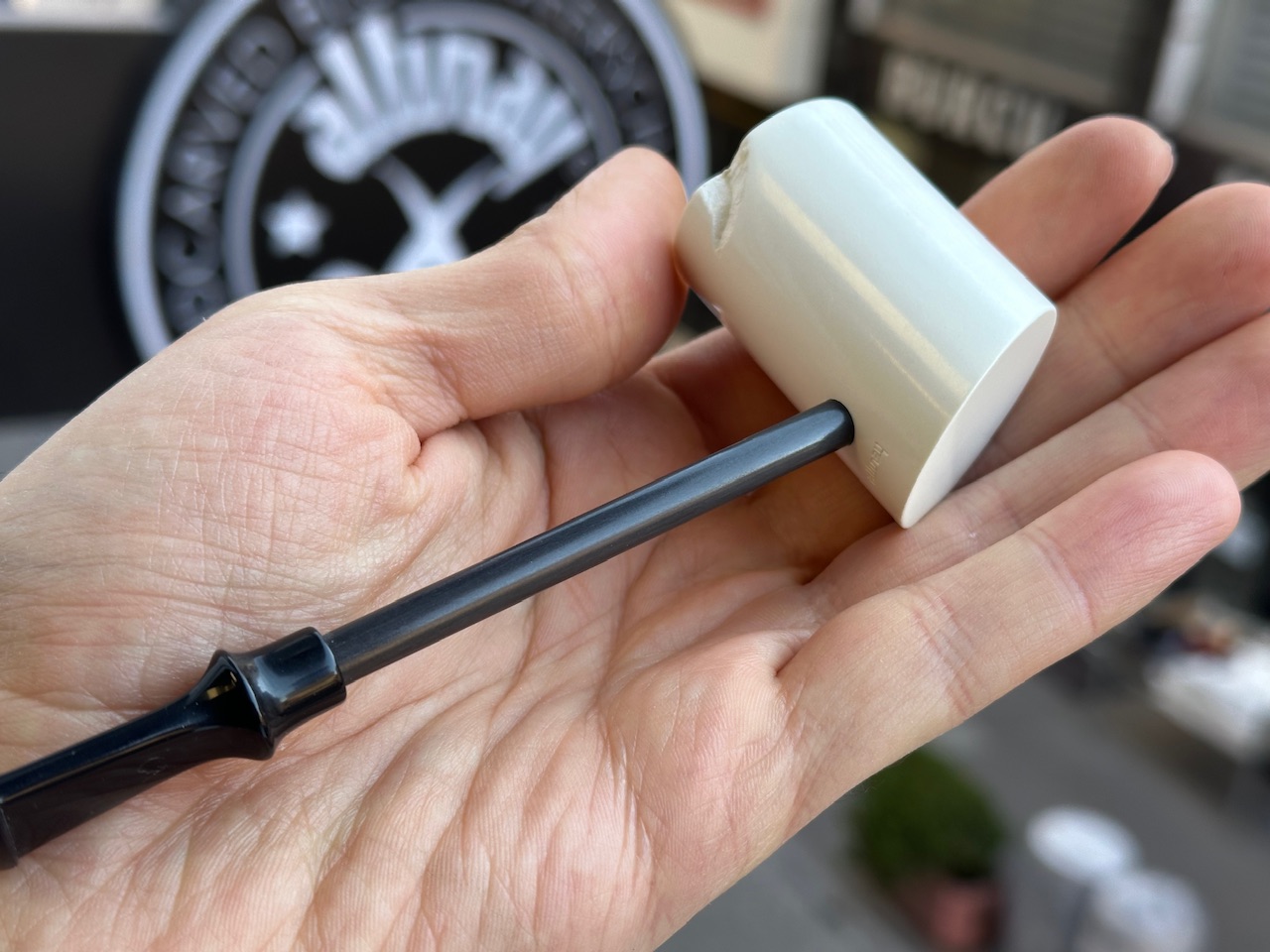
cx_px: 635
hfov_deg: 39.7
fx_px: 1761
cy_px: 476
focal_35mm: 48
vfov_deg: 30.3
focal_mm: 6.86
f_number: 1.78
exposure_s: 1/310
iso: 64
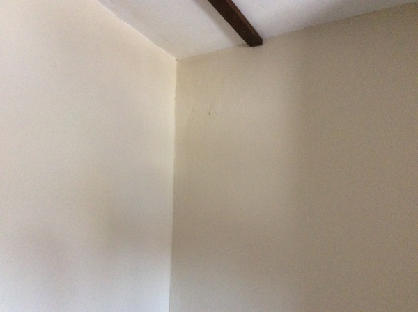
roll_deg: +0.5
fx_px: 386
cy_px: 156
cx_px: 209
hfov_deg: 56.9
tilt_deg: +13.4
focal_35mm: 32
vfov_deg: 44.0
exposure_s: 1/25
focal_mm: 3.3
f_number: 2.4
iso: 200
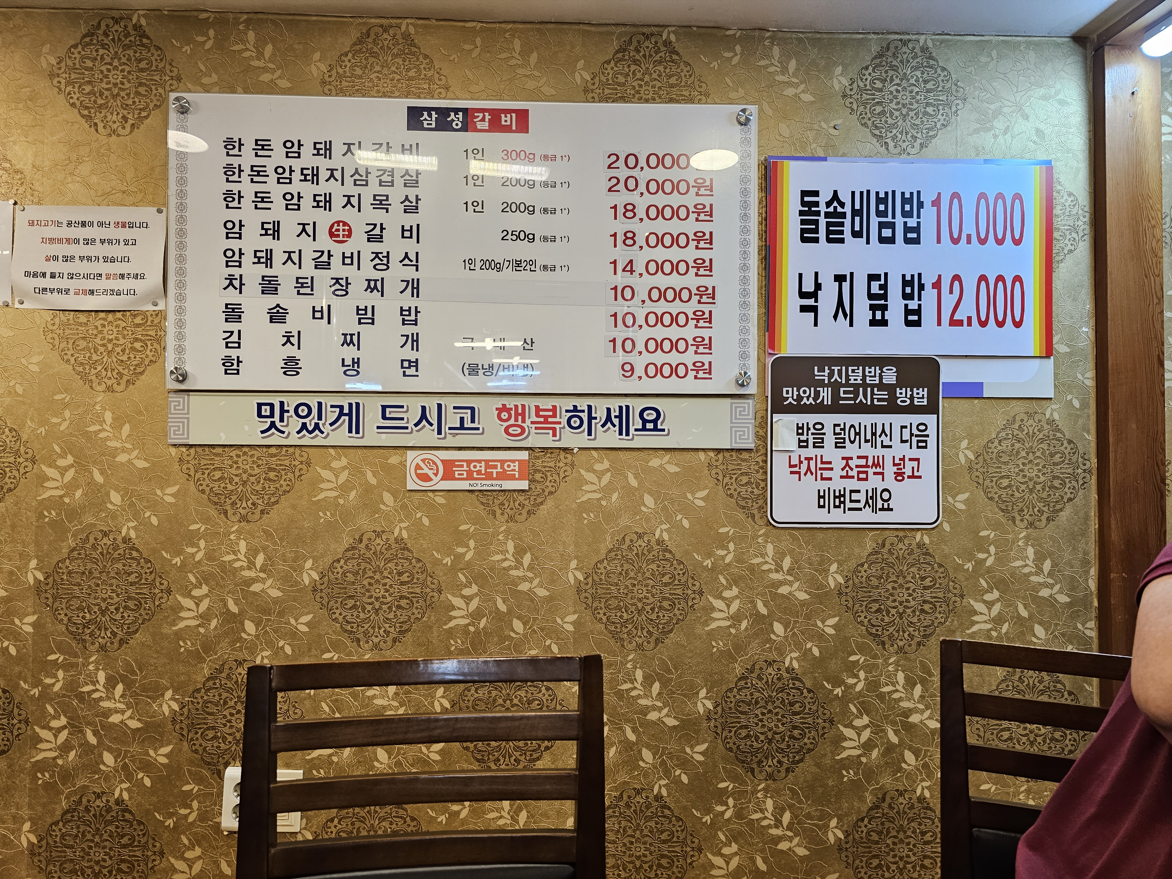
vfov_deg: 58.9
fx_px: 779
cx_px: 586
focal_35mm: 23
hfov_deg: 73.9
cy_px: 440
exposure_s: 1/120
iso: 160
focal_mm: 6.3
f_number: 1.7
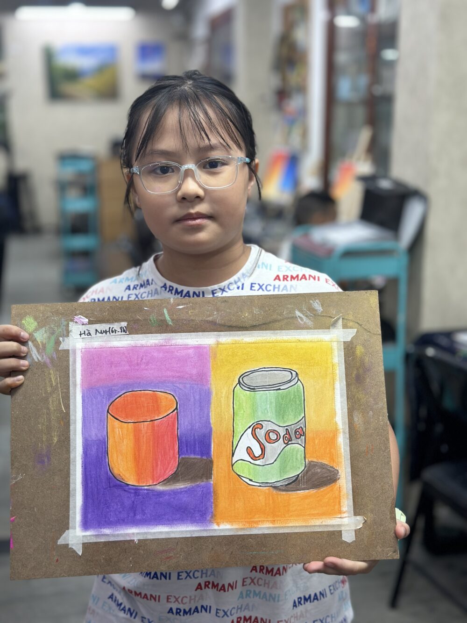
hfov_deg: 30.3
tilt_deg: -13.4
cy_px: 312
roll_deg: -0.3
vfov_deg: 39.7
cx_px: 234
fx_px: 863
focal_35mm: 48
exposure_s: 1/100
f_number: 1.78
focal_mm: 6.86
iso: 100
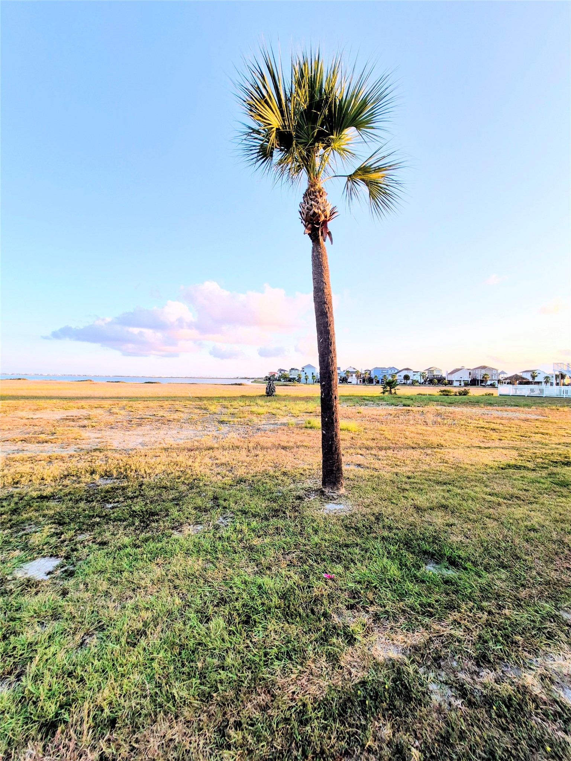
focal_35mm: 13
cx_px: 286
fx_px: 286
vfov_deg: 106.2
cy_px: 380
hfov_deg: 89.9
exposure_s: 1/427
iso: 50
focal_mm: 1.74
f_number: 2.2
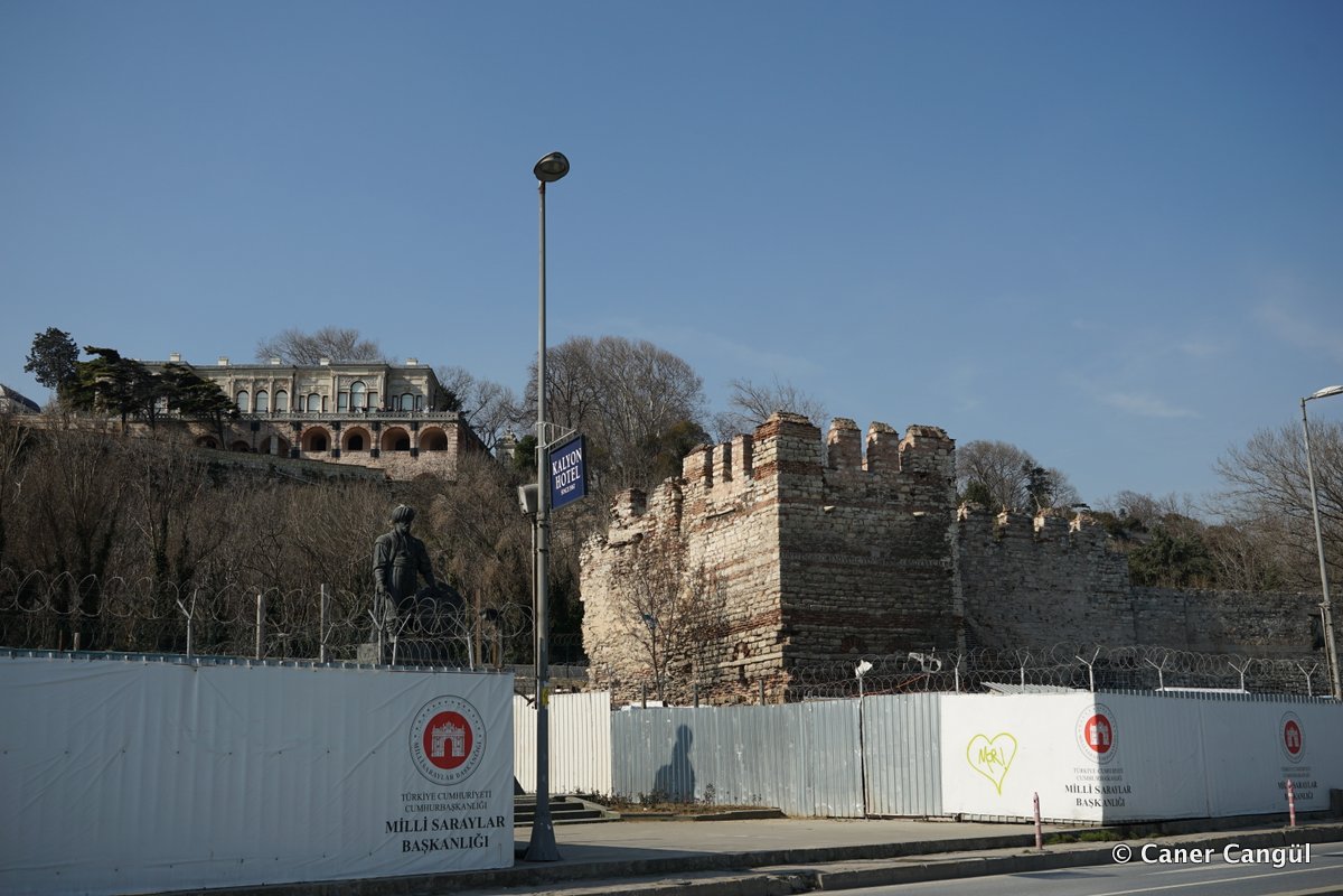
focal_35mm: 36
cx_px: 672
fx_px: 1343
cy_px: 448
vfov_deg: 36.9
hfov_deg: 53.1
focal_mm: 36
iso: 100
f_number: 6.3
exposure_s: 1/640
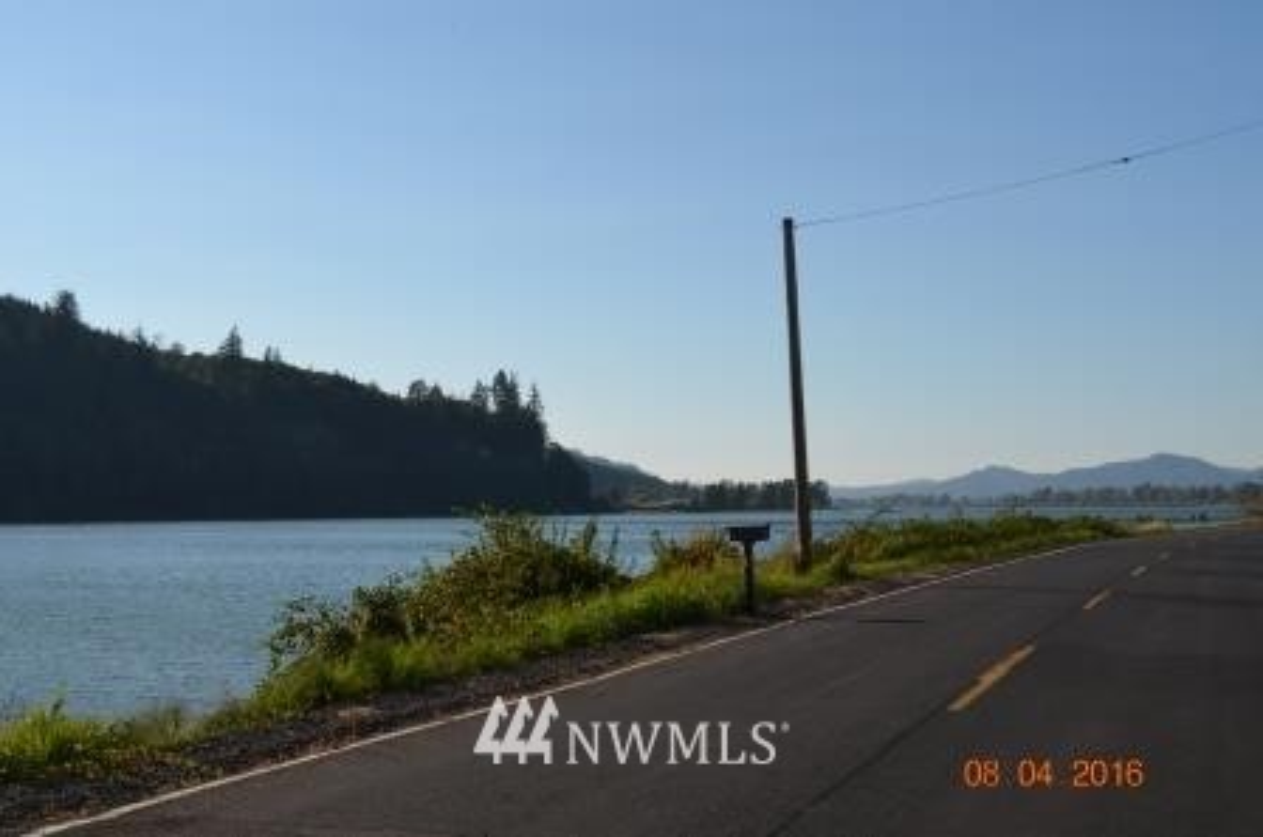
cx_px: 632
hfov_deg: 41.2
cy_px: 418
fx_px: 1681
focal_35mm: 48
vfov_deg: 28.0
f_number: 11
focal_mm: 32
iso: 100
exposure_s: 1/200
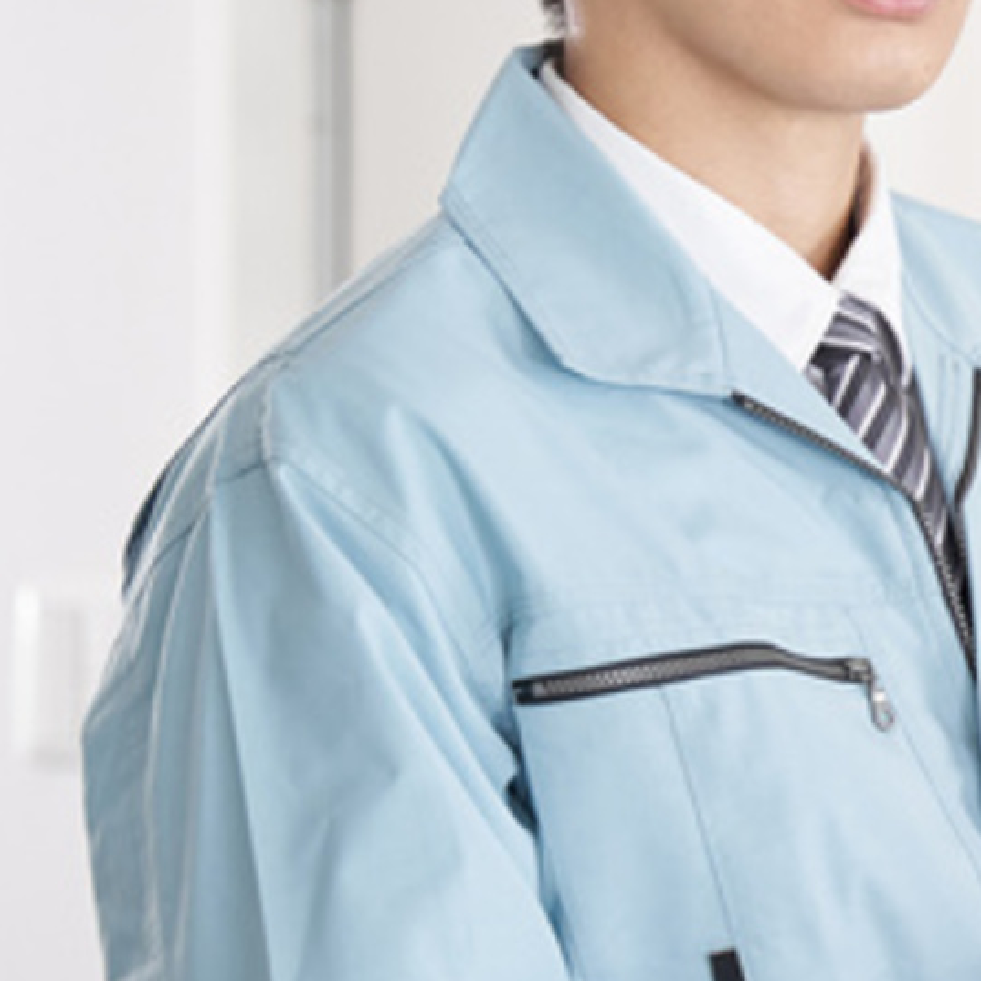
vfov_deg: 10.5
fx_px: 5354
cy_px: 445
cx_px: 1604
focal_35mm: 167
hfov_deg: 10.0
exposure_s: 1/60
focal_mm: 55
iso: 800
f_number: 3.2
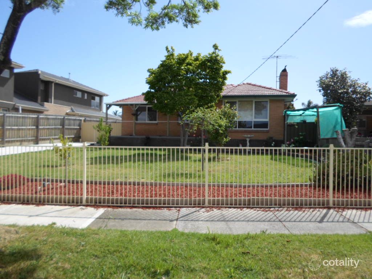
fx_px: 269
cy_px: 140
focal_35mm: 25
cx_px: 186
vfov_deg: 54.9
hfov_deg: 69.4
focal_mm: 4.5
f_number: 2.5
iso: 80
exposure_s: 1/1500
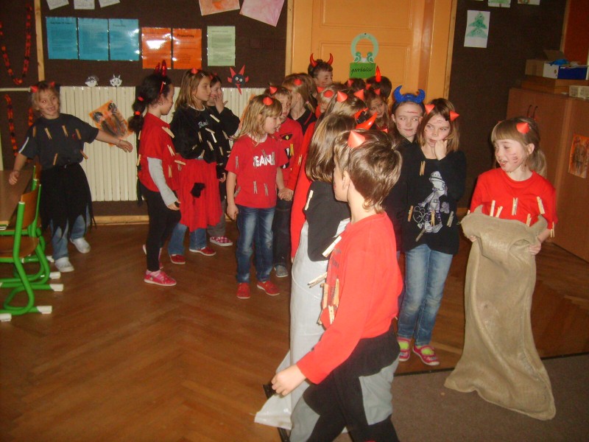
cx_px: 294
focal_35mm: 35
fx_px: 596
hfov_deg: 52.6
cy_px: 221
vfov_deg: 40.7
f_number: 2.8
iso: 213
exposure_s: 1/45
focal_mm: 5.8
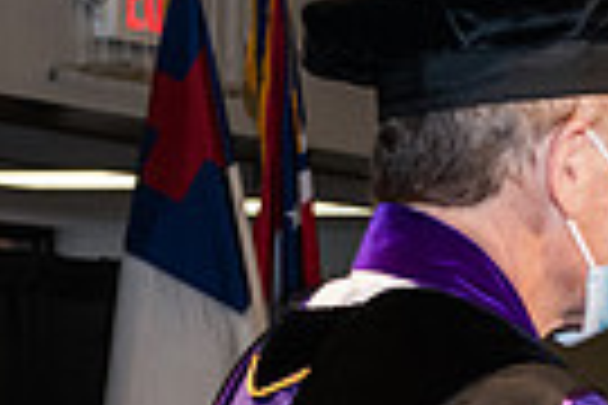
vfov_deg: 5.7
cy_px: 592
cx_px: 1040
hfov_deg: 8.4
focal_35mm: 237
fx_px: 4002
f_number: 6.3
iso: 1600
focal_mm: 55
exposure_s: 1/200
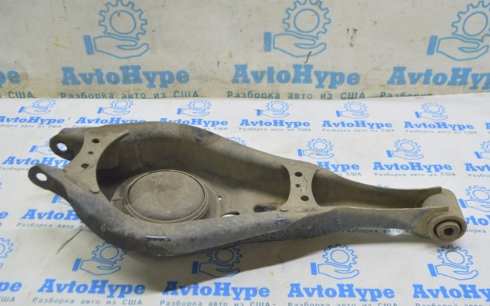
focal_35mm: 37
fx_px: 494
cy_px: 143
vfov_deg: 34.4
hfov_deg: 52.8
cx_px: 244
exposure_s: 1/20
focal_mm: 24
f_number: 5.6
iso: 400
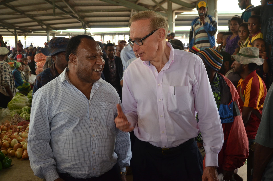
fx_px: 386
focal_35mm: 51
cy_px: 90
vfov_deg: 26.4
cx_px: 136
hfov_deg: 39.0
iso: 720
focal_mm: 34
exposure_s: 1/60
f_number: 4.2
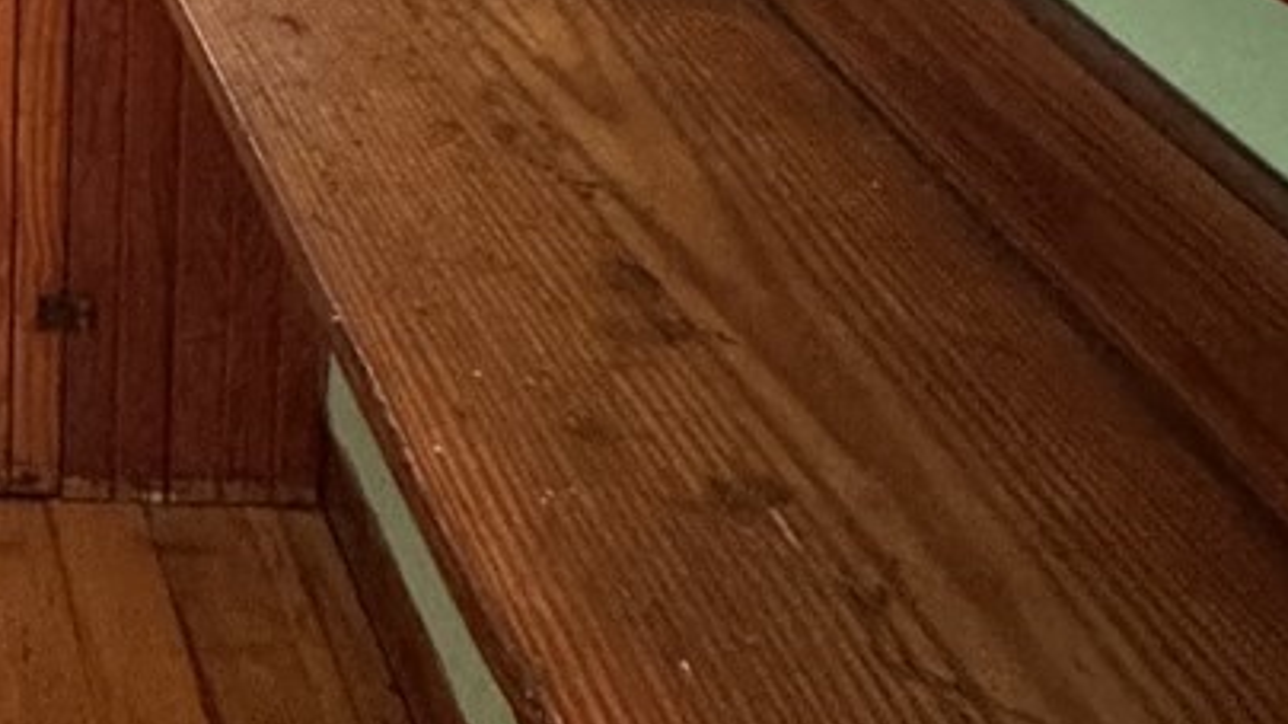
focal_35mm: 58
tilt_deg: -10.5
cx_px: -488
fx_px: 1980
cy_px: -832
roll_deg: +2.1
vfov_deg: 15.4
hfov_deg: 28.0
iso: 500
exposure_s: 1/60
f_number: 2.2
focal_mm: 2.22
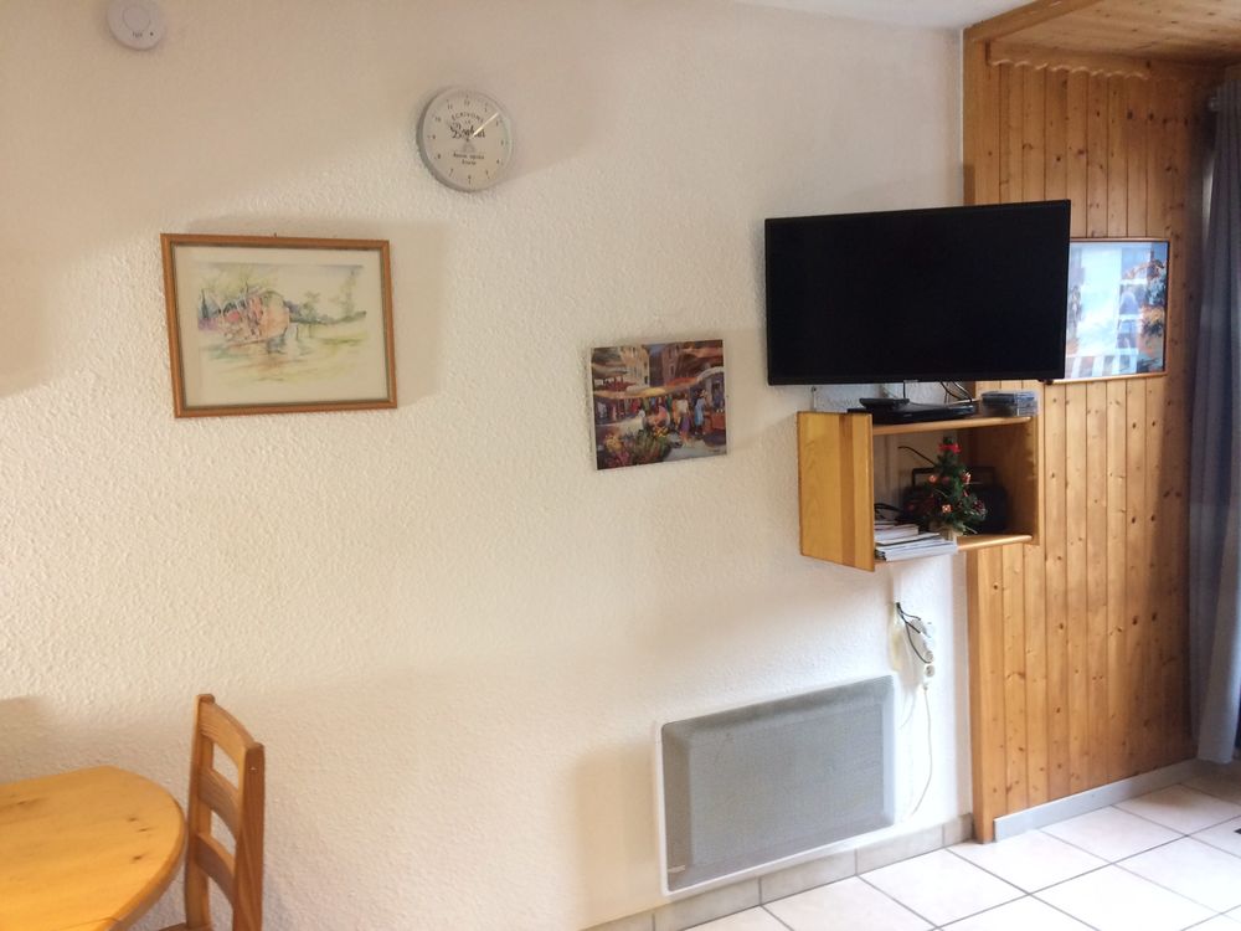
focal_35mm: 29
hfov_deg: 61.7
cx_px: 620
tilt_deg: -8.0
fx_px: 1040
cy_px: 466
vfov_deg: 48.2
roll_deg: +2.8
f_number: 2.2
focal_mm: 4.15
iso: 50
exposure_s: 1/33
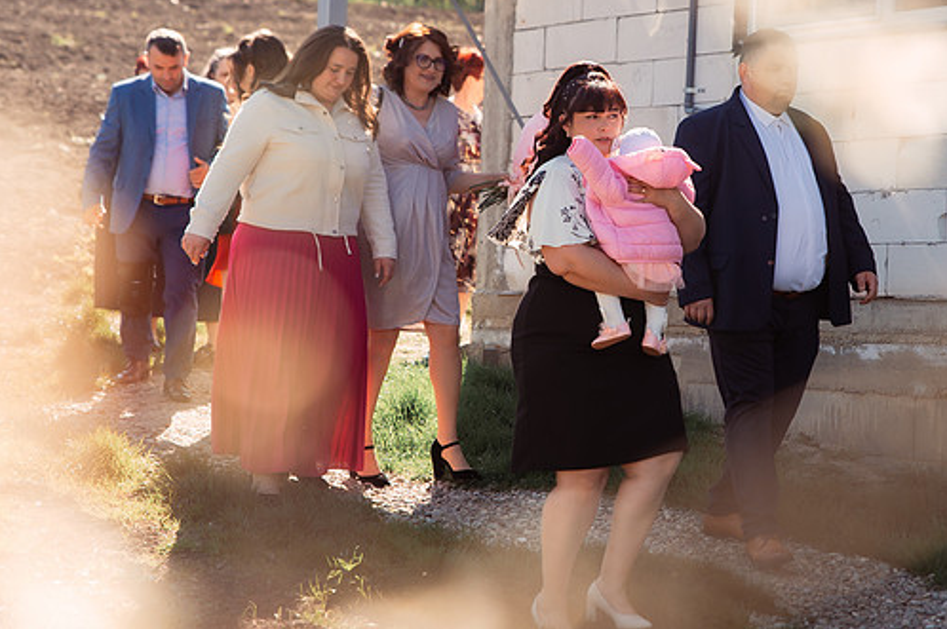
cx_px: 625
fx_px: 2733
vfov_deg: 13.1
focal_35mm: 104
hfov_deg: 19.6
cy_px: 165
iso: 200
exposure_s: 1/500
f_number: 3.5
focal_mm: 70
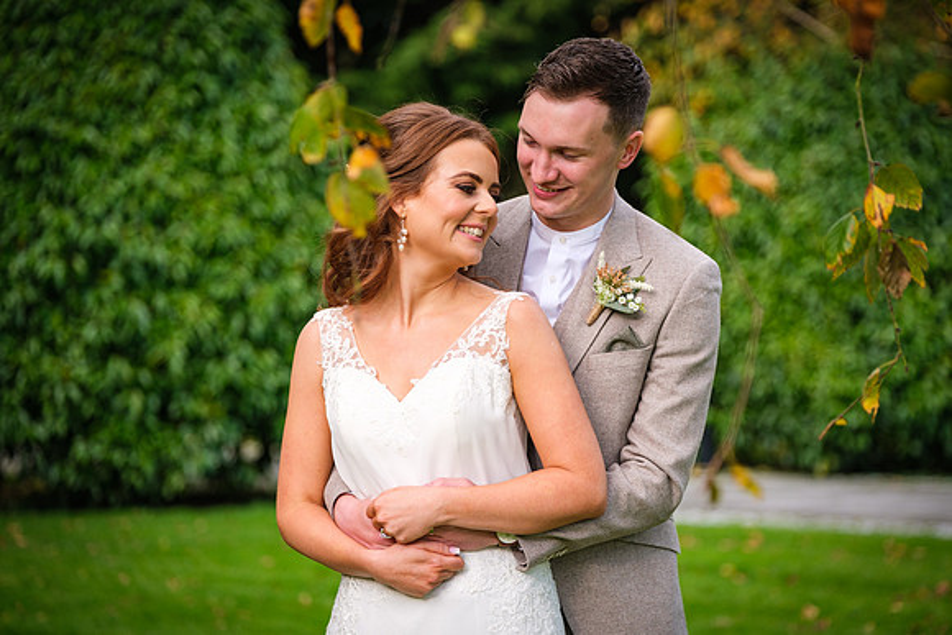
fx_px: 3997
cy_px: 312
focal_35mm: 151
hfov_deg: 13.6
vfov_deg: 9.1
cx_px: 487
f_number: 2.8
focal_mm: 98.2
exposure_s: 1/500
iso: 250
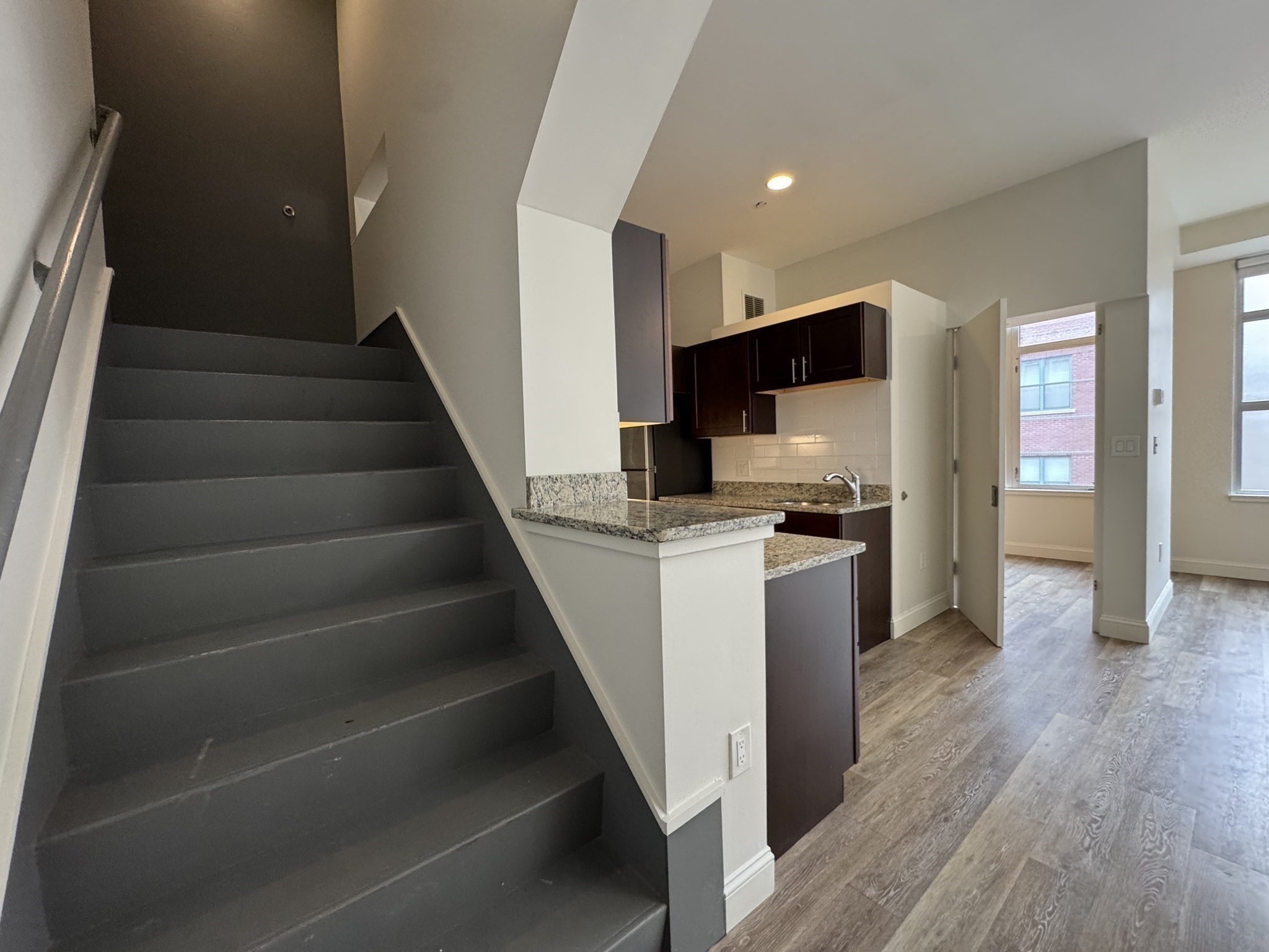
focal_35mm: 14
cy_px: 476
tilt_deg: -1.9
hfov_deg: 102.1
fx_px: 513
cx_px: 634
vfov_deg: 85.7
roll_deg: +1.8
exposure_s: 1/60
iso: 250
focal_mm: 2.22
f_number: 2.2
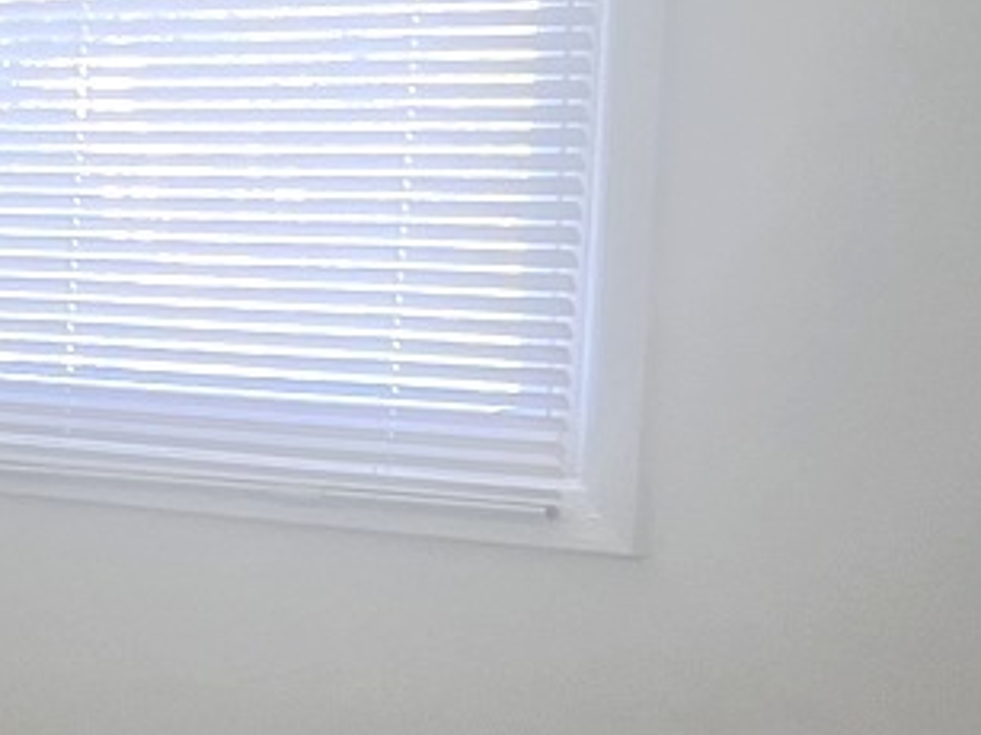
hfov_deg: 14.3
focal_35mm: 122
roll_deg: +1.4
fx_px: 3456
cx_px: -773
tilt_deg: -10.9
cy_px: 674
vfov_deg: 12.0
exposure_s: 1/88
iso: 125
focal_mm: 5.7
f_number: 1.5
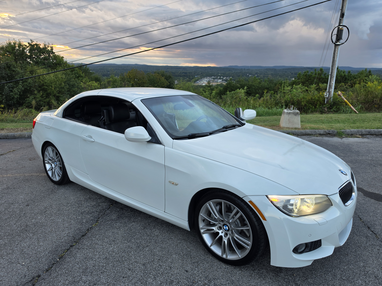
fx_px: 254
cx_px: 191
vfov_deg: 58.9
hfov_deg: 73.9
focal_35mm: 23
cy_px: 143
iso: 40
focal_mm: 6.5
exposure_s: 1/180
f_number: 1.4
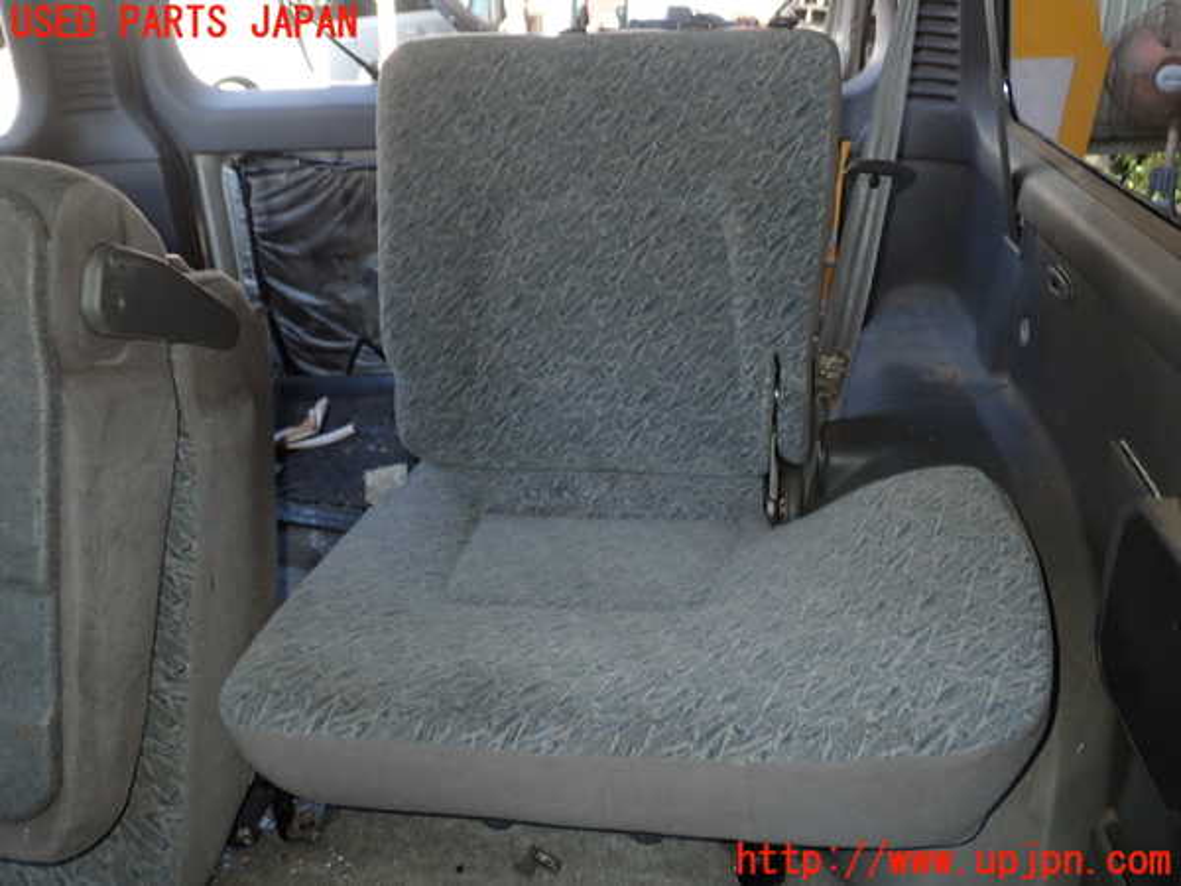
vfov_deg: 46.8
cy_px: 443
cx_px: 590
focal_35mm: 30
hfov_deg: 60.0
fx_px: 1024
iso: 200
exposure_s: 1/30
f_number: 6.3
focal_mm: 5.4
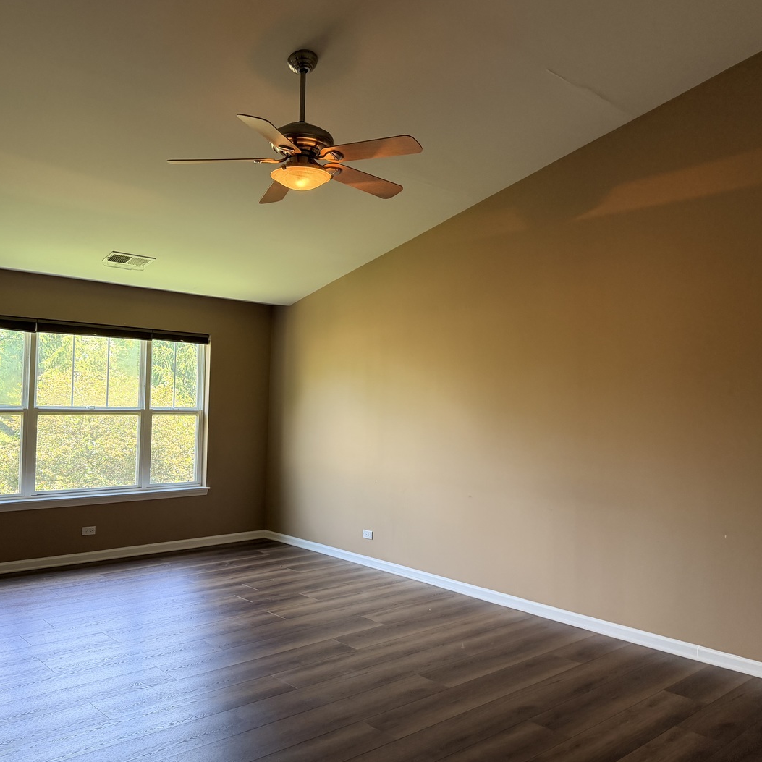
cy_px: 384
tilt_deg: +1.3
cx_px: 339
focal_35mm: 29
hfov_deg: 55.5
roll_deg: -0.9
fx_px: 722
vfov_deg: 55.6
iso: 200
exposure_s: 1/120
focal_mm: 6.76
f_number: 1.78
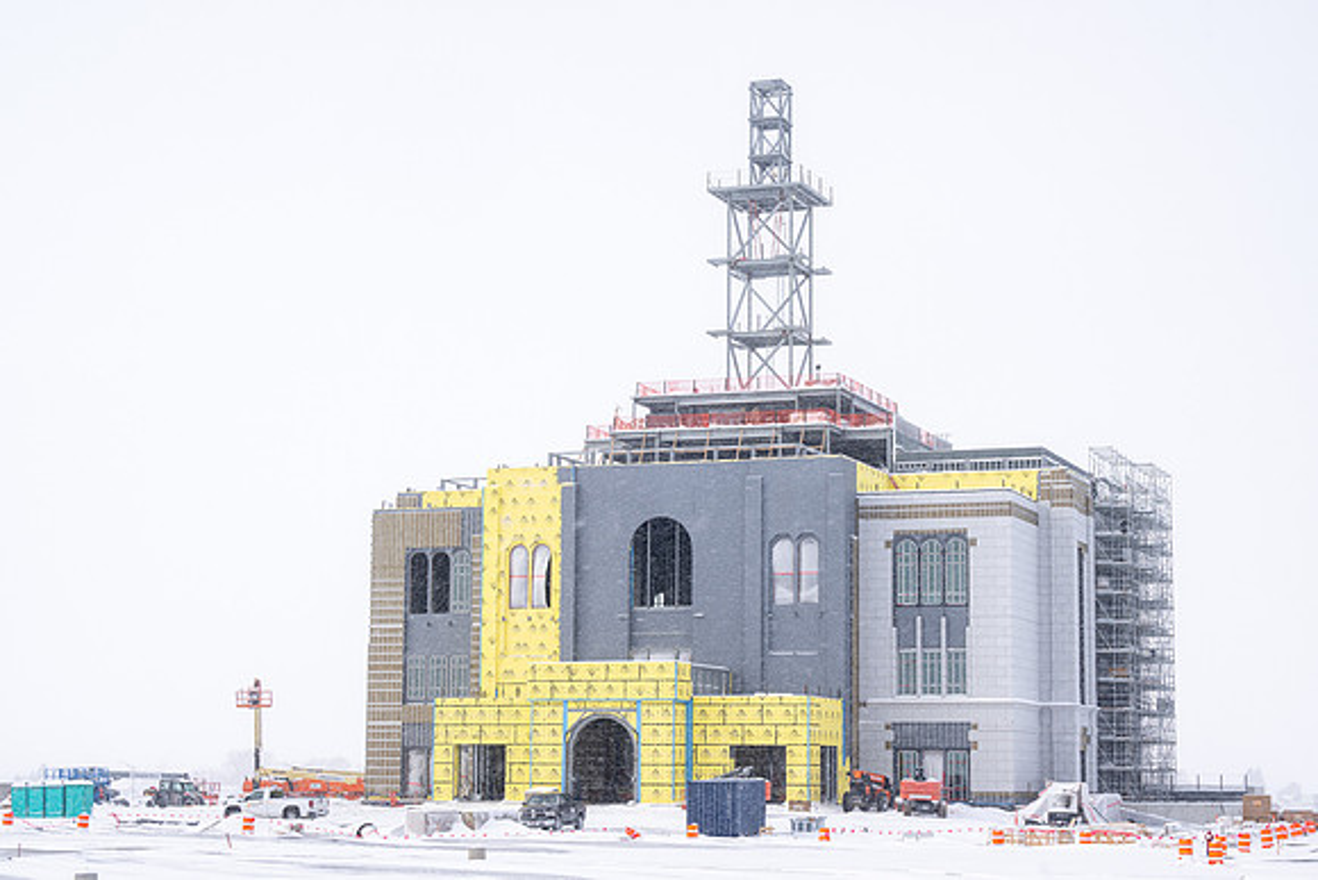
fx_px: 2563
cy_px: 440
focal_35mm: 70
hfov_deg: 28.8
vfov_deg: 19.5
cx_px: 659
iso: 100
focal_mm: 70
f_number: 10
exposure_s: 1/250
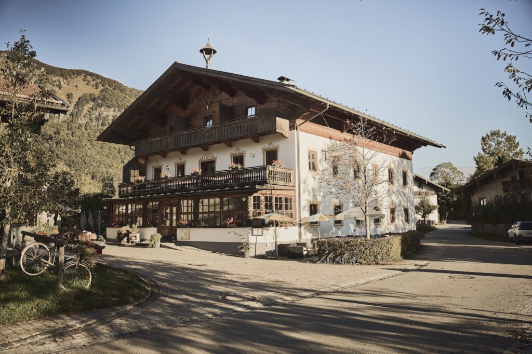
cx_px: 266
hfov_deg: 63.7
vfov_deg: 44.9
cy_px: 177
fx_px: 428
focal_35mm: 29
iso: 100
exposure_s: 1/500
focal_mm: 29
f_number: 2.8
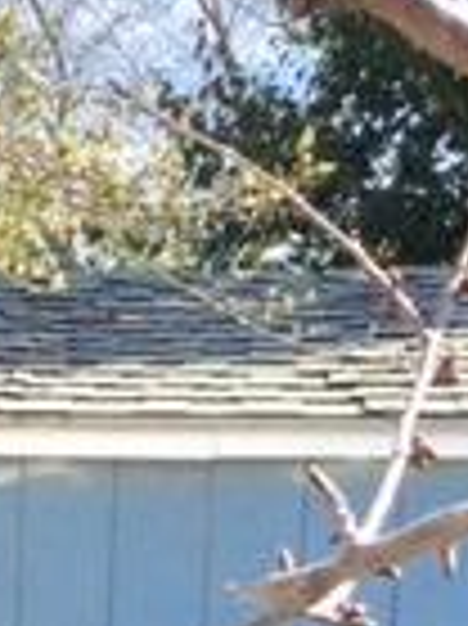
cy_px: 1018
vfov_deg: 13.6
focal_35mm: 134
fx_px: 2419
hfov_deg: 10.9
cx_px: -68
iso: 32
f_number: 2.2
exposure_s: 1/989
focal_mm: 4.15
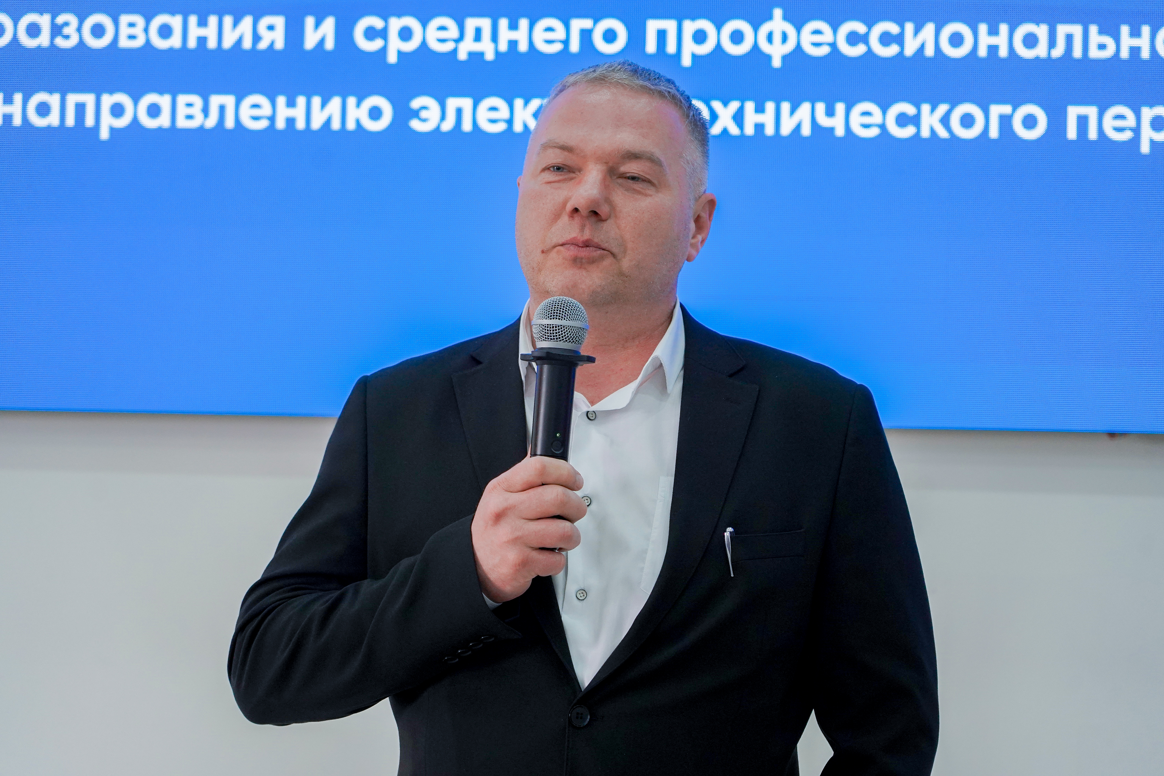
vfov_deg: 13.0
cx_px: 582
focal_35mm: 105
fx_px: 3395
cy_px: 388
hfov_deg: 19.5
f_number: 4
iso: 2000
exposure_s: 1/160
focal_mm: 105
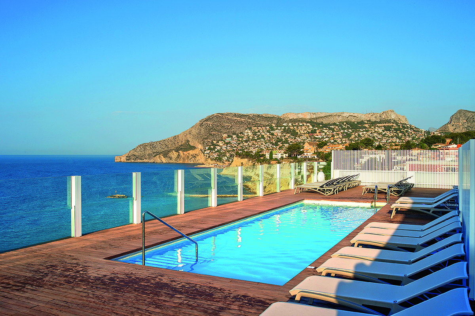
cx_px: 238
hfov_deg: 54.5
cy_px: 158
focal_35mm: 35
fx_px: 462
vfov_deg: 37.8
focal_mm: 35
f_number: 16
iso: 100
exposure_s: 1/125
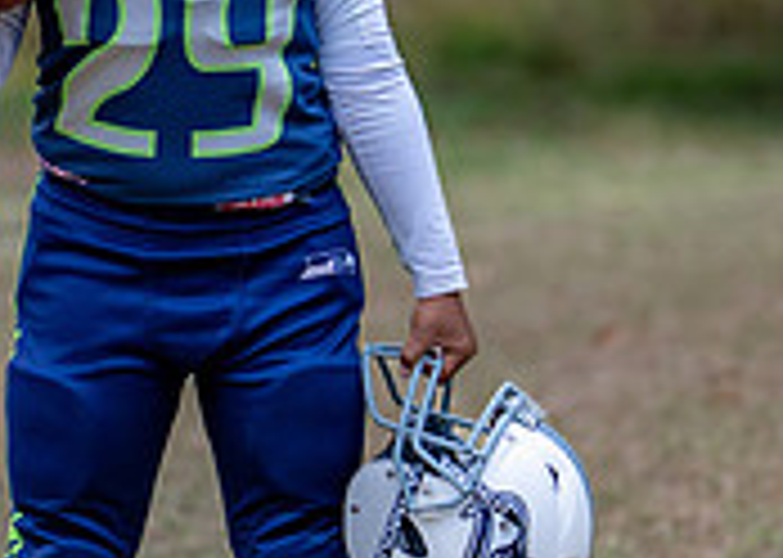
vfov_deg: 8.2
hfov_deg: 11.5
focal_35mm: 175
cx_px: 225
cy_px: 207
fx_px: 3889
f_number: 1.2
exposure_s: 1/640
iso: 200
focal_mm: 50
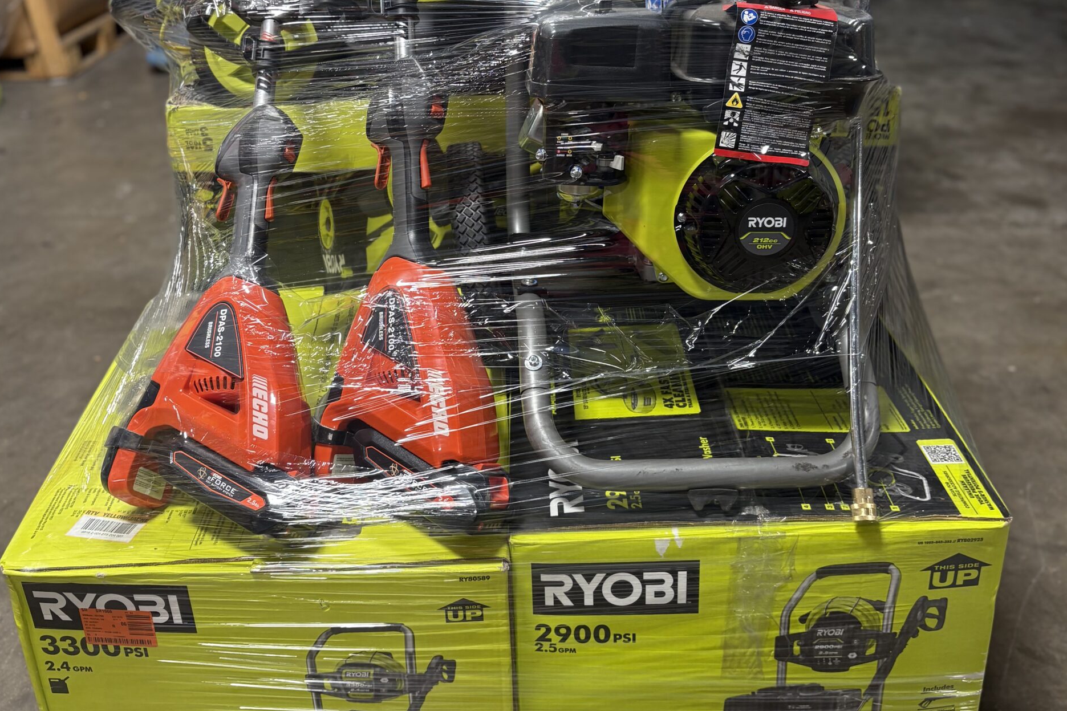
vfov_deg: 35.7
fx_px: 1096
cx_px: 533
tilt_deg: -23.4
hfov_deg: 51.9
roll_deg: +2.1
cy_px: 255
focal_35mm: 37
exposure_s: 1/60
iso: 80
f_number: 1.6
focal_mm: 5.96
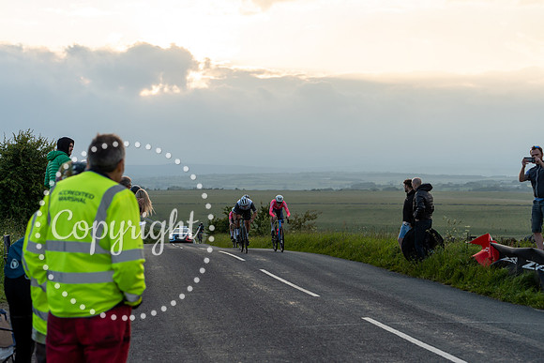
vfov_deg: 19.5
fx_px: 1058
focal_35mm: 70
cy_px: 182
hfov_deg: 28.8
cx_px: 272
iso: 400
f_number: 4.5
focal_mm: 70
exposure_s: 1/1250
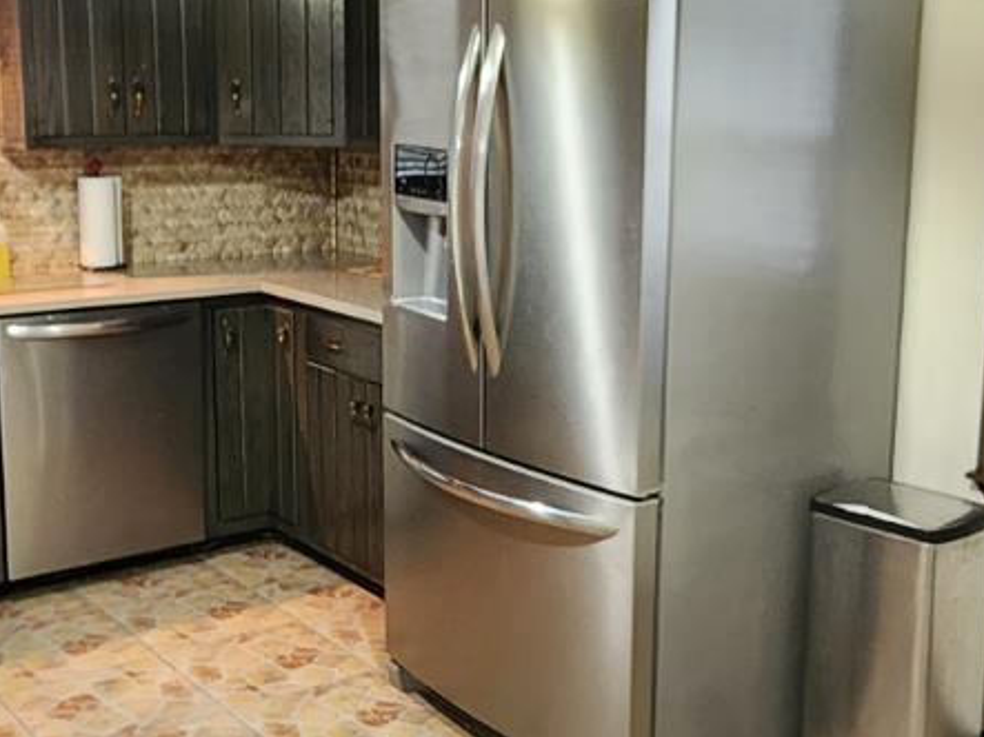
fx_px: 1250
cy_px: 319
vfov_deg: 32.8
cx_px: 615
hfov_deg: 42.6
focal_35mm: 44
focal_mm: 2.2
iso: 500
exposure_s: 1/30
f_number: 2.2
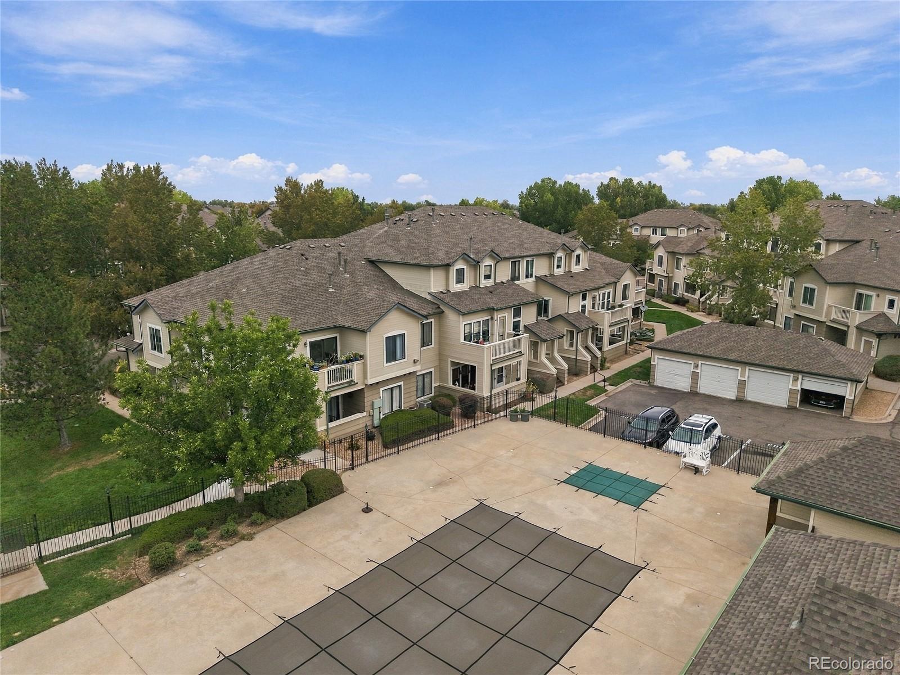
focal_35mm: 24
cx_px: 450
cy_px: 338
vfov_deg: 56.8
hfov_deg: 71.6
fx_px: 624
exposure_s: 1/6400
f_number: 1.8
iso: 180
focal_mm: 8.7
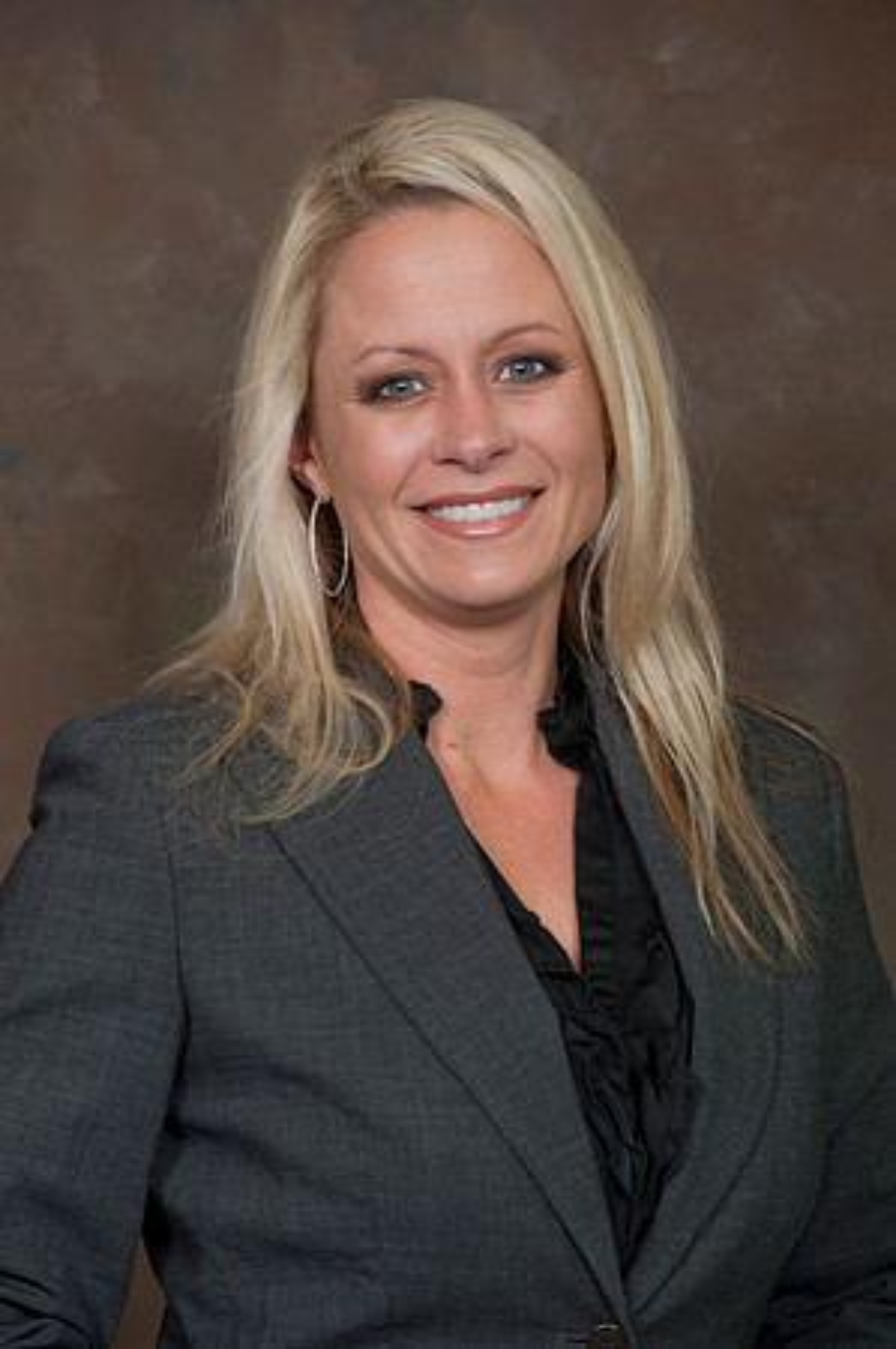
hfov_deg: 7.2
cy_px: 674
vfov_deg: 10.8
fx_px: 7109
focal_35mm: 190
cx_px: 448
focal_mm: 190
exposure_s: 1/125
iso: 320
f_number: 5.6
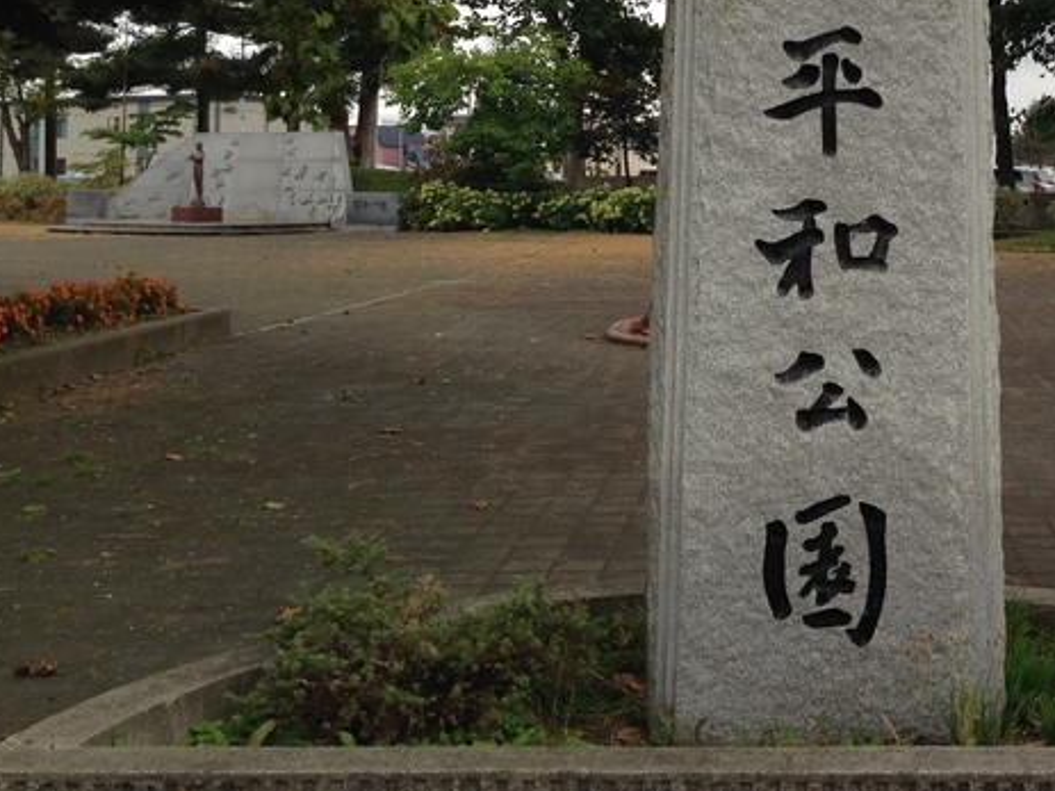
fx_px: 1737
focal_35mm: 57
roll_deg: -0.1
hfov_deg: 33.0
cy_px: 123
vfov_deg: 25.1
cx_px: 823
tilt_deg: +3.3
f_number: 2.4
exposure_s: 1/173
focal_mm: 4.12
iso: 50
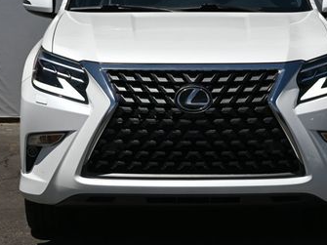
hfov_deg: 17.9
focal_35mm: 110
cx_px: 188
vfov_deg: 13.4
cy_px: 68
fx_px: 1039
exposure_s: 1/400
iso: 100
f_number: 7.1
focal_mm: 40
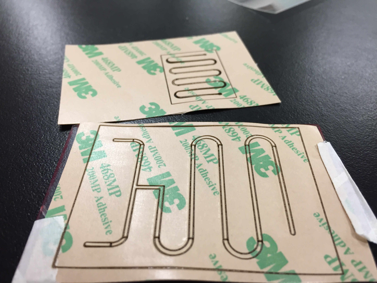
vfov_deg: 48.2
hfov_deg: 61.7
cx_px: 188
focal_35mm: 29
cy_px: 142
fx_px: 316
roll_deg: -1.1
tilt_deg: -43.5
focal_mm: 4.15
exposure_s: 1/30
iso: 80
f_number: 2.2
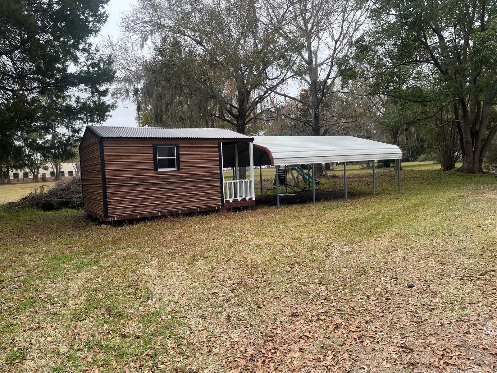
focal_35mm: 26
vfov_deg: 53.1
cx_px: 248
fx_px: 373
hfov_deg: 67.3
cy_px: 186
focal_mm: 5.1
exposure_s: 1/358
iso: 50
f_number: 1.6
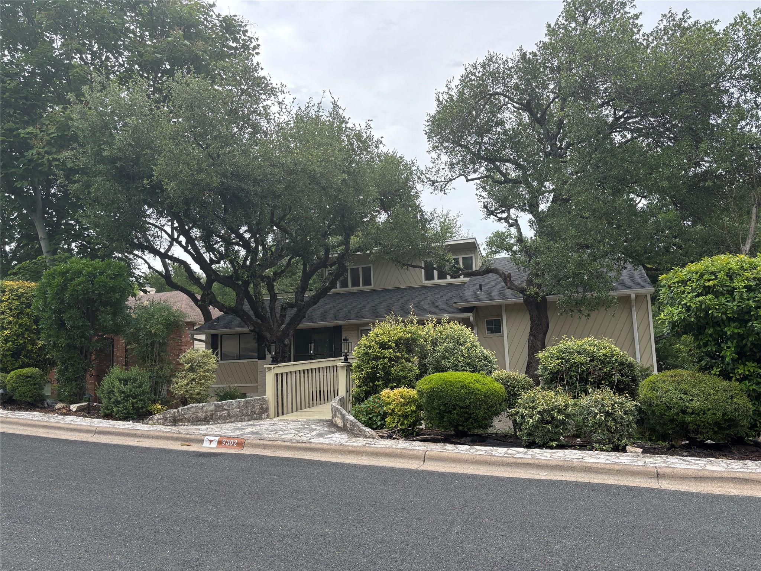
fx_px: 572
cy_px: 286
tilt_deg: +7.1
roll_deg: +1.8
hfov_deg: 67.3
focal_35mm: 26
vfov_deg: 53.1
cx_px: 380
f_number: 1.6
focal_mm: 5.96
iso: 50
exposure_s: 1/1007
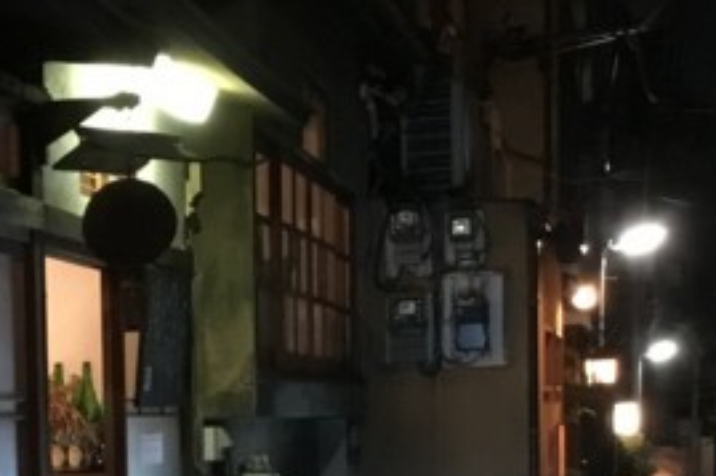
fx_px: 1908
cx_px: -104
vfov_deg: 13.9
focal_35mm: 96
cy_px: 542
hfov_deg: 20.1
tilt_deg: -3.7
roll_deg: +1.7
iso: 400
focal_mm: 3.3
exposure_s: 1/15
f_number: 2.4
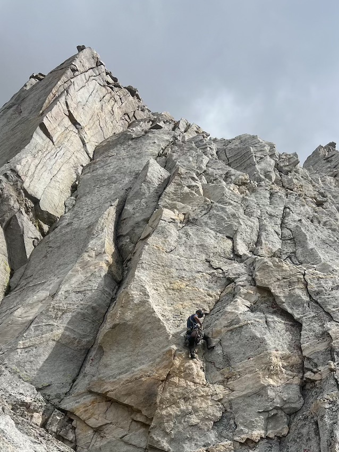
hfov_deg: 32.8
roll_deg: +1.4
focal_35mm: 44
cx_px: 193
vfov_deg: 41.4
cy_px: 353
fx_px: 575
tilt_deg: +44.1
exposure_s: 1/4630
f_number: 1.5
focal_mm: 5.7
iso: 50
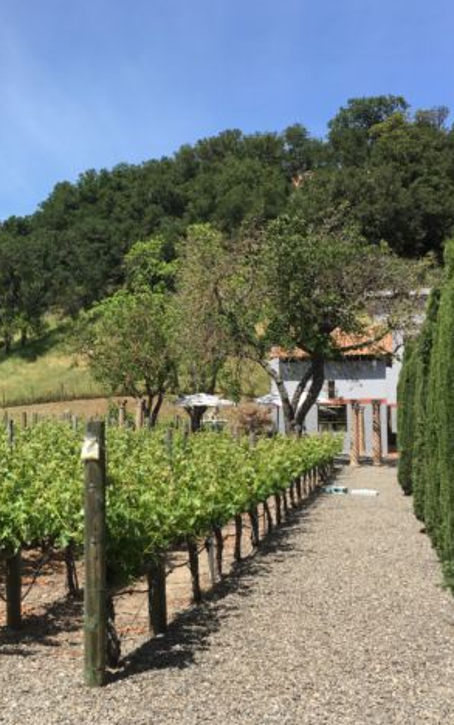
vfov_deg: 47.2
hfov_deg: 29.9
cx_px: 95
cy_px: 364
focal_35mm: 42
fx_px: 830
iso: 25
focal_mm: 4.15
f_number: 2.2
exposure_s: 1/999
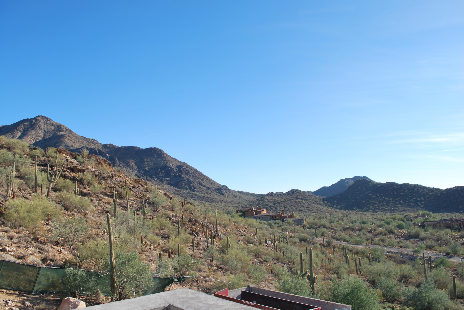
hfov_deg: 67.3
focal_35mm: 27
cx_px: 232
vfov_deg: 48.0
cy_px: 155
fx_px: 348
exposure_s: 1/200
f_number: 8
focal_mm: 18
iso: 100
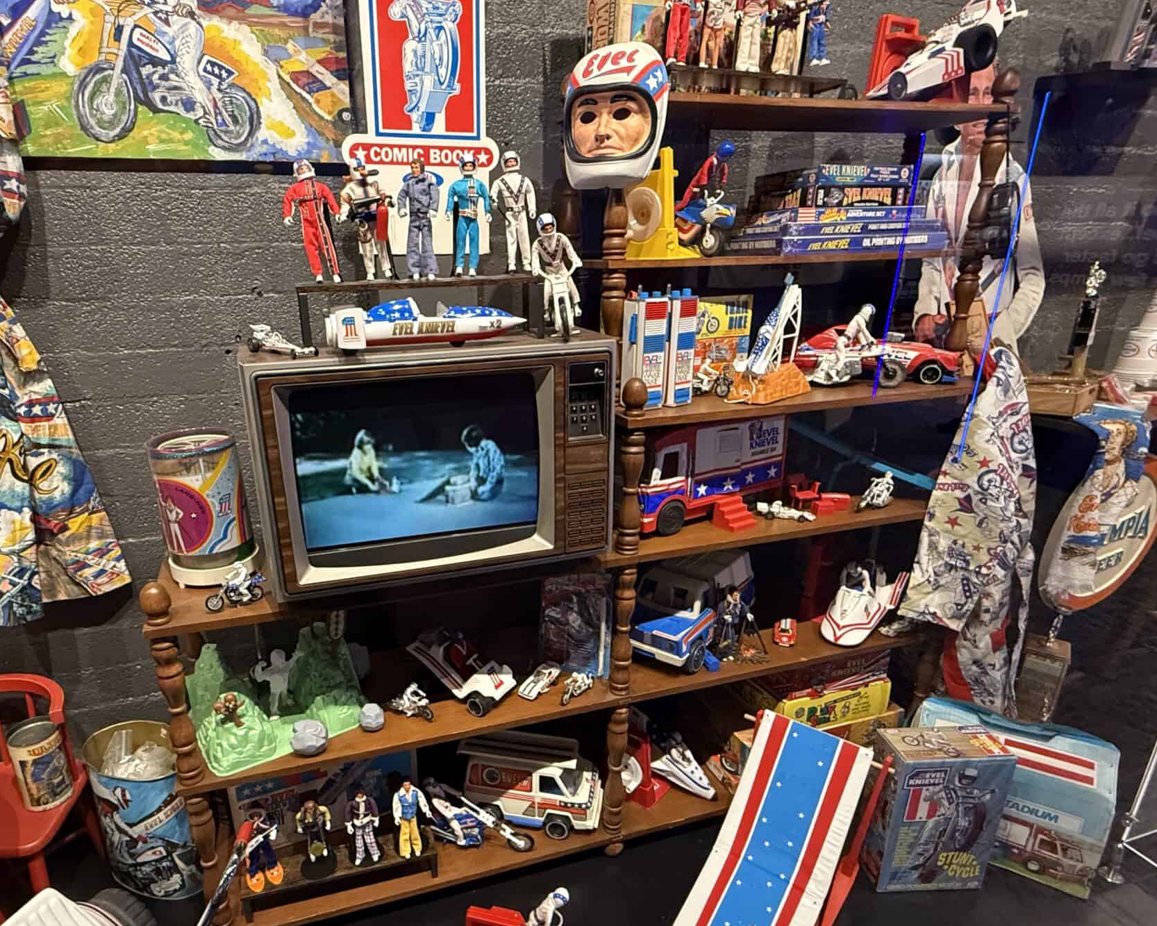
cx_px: 488
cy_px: 522
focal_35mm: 21
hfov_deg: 77.1
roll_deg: +1.0
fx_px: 719
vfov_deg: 65.3
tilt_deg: -20.2
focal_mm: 2.22
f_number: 2.2
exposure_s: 1/60
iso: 640
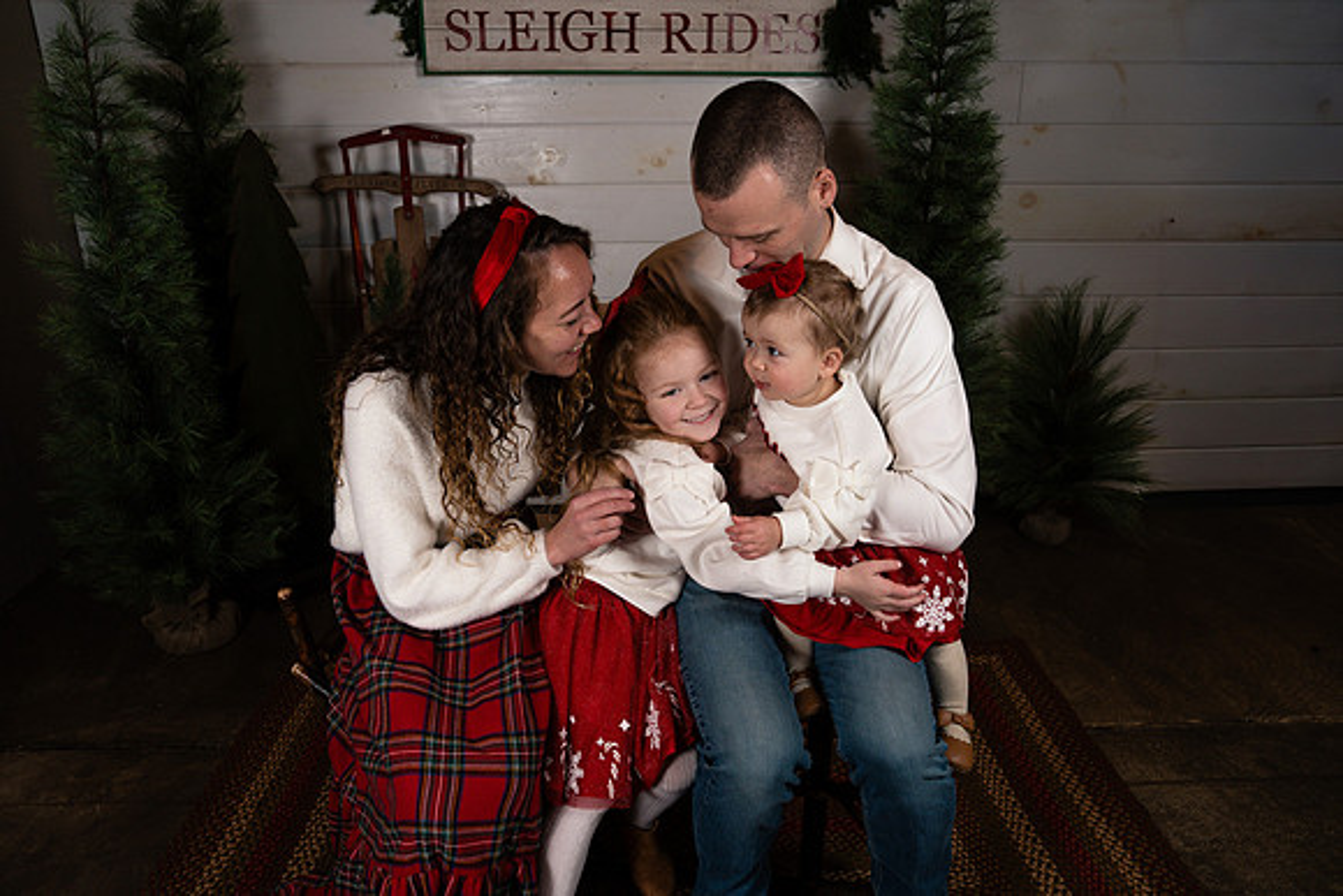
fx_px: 970
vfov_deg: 49.6
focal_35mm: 26
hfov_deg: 69.4
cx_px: 672
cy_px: 448
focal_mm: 26
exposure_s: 1/250
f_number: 5
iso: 200
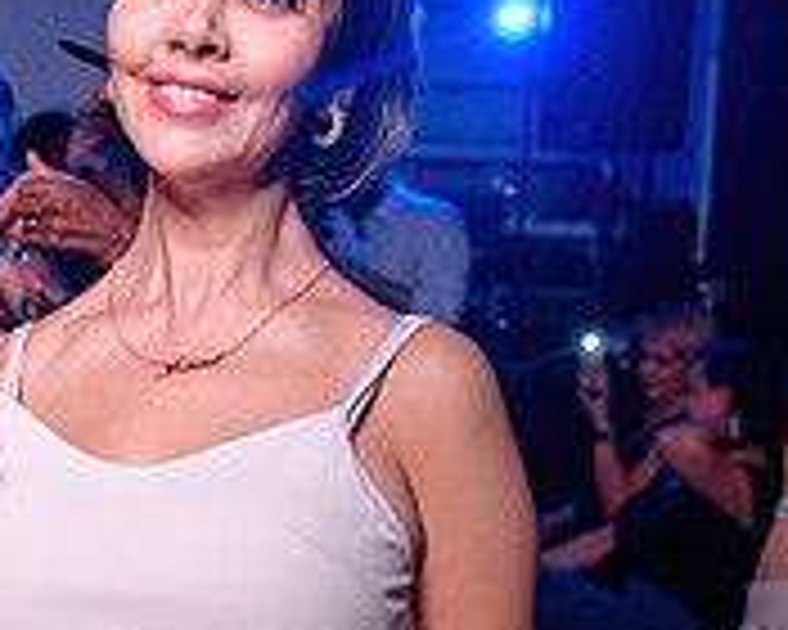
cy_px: 452
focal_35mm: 80
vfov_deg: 19.1
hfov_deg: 23.1
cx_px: 36
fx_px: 1866
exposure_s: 1/60
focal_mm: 24
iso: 800
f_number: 3.2
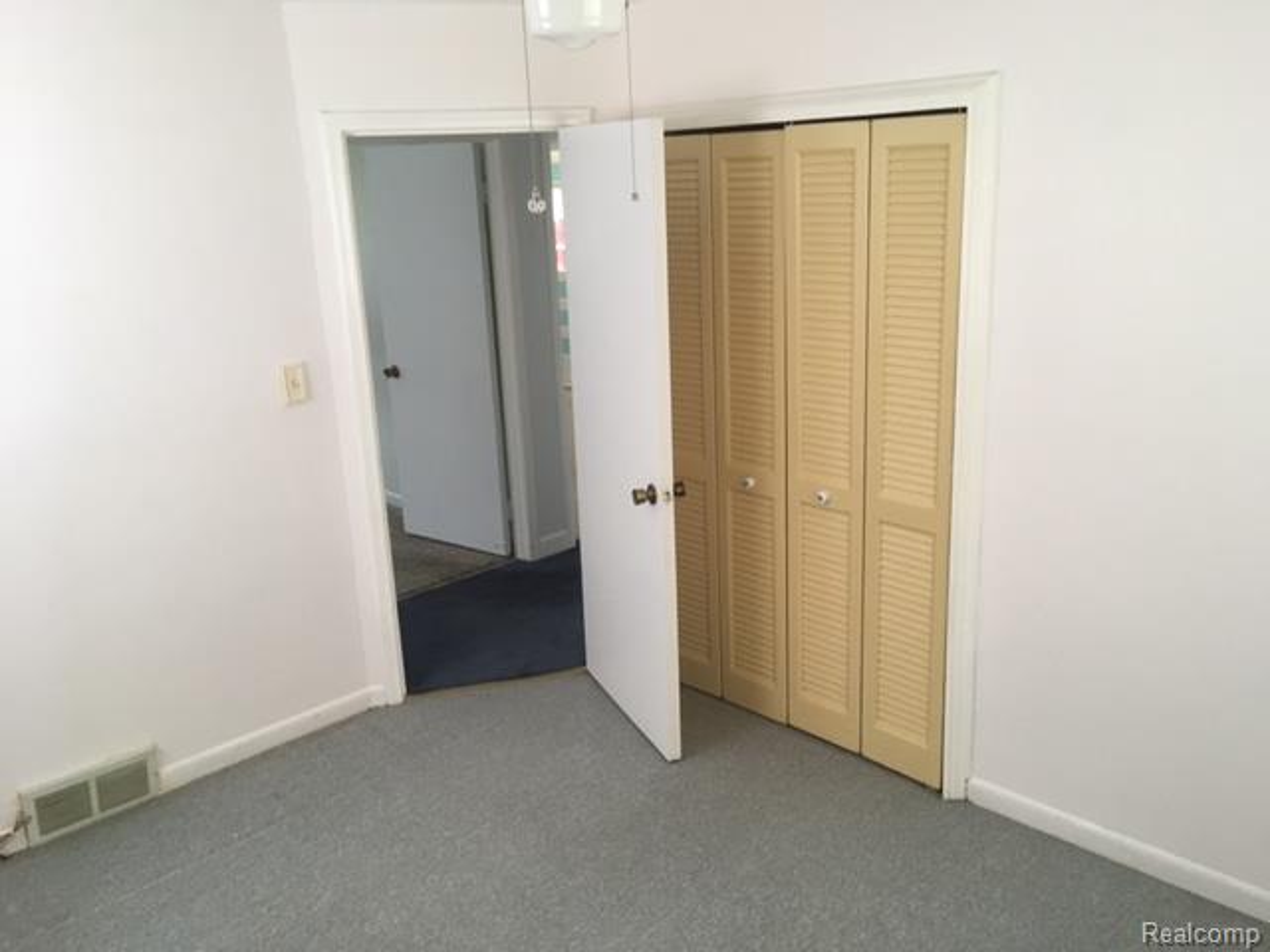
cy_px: 476
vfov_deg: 48.2
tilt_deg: -16.3
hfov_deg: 61.7
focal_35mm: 29
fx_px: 1064
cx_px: 635
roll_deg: +2.3
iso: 100
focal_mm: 4.15
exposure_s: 1/30
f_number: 2.2
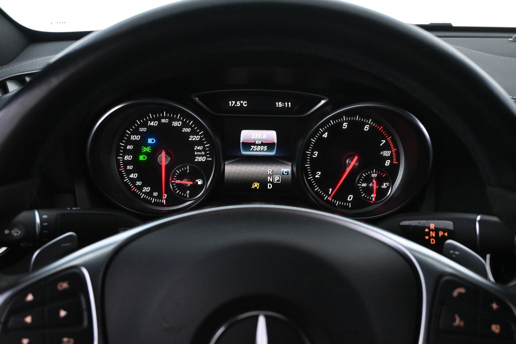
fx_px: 537
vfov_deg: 35.5
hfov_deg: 51.3
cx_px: 258
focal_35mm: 38
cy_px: 172
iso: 6400
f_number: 5
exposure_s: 1/80
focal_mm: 25
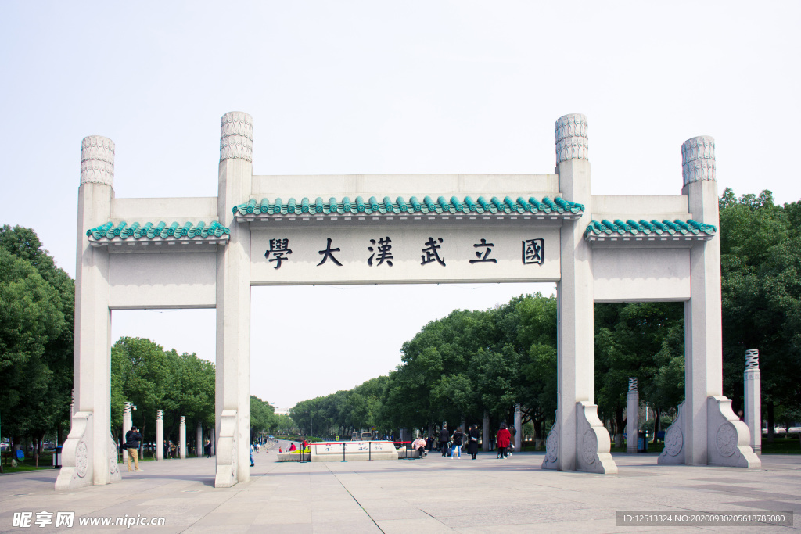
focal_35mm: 27
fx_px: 601
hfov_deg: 67.4
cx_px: 400
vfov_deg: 47.9
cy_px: 267
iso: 100
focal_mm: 18
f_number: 4.5
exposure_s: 1/500
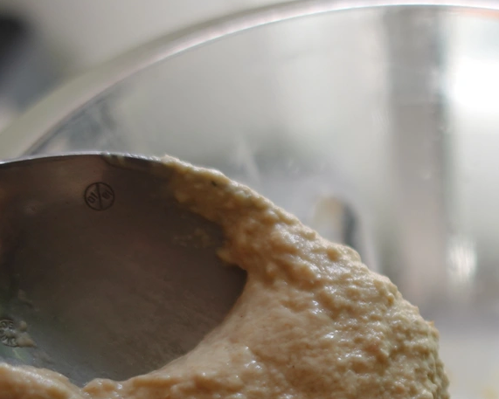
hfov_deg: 30.7
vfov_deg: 26.2
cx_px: 521
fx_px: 827
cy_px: 360
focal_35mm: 56
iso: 125
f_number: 1.8
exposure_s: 1/250
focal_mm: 9.4
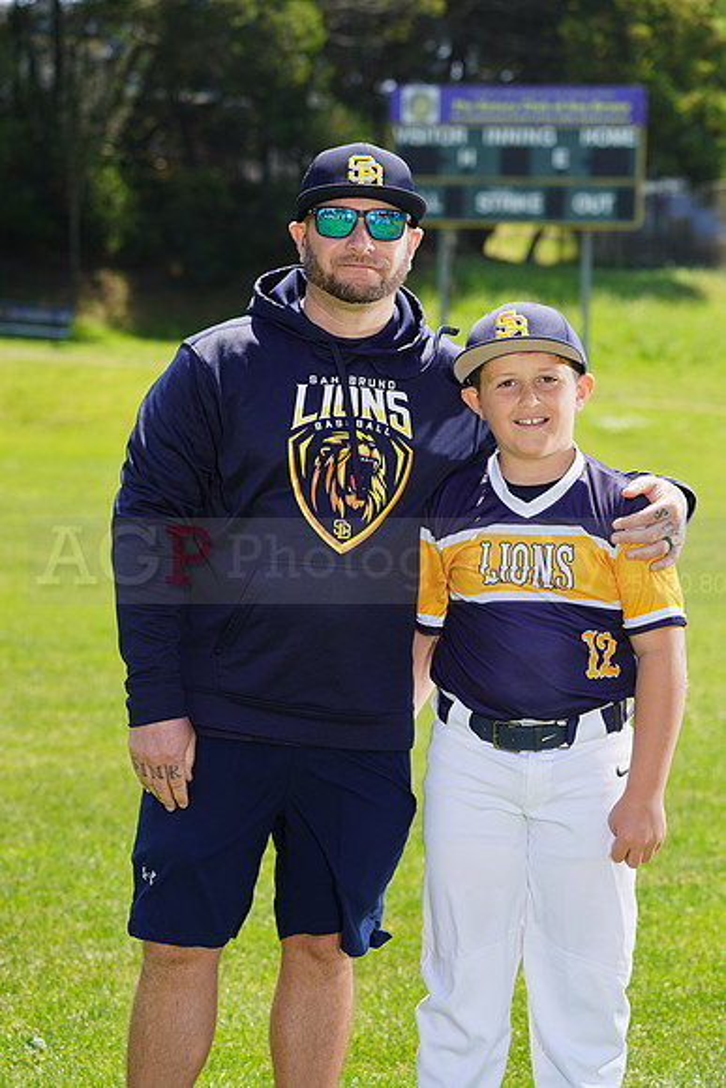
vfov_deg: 16.3
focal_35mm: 126
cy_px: 544
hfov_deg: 10.9
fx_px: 3809
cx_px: 363
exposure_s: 1/250
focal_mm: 126
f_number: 7.1
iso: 100
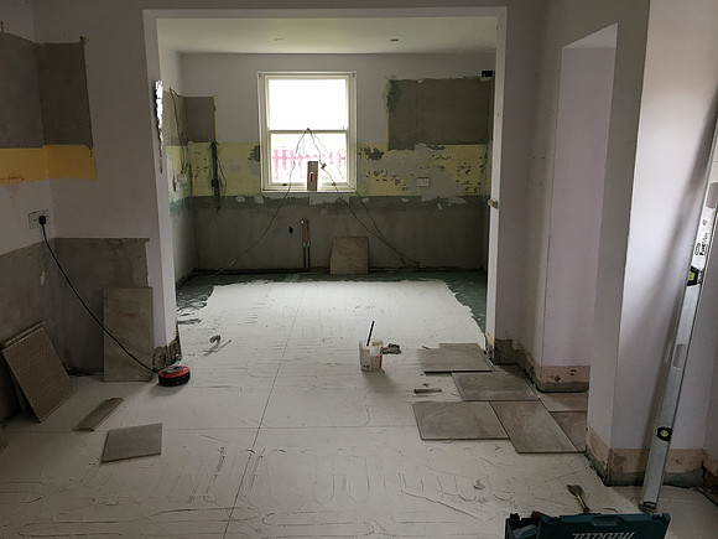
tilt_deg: -10.8
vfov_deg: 48.2
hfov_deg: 61.7
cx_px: 359
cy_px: 270
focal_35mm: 29
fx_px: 602
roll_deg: -0.4
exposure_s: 1/33
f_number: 2.2
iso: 40
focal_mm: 4.15
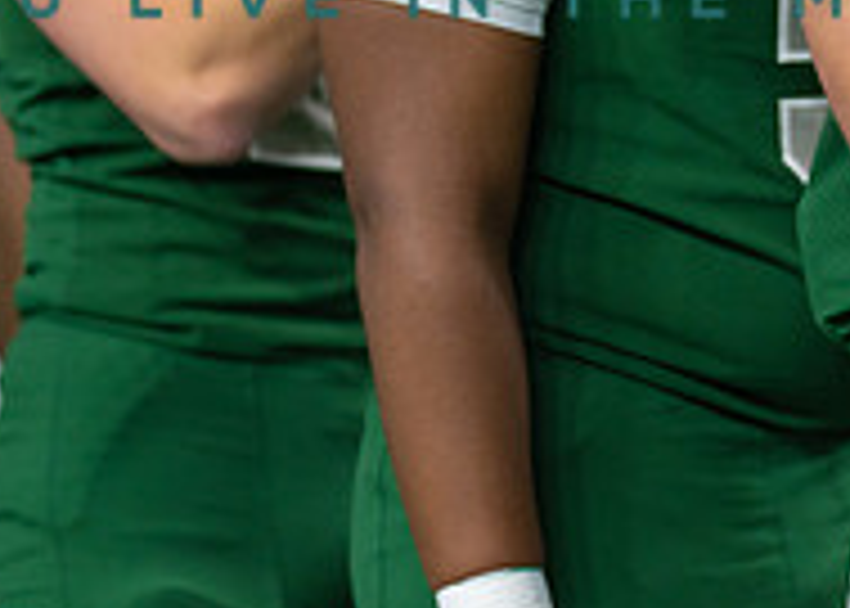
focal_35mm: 433
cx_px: 1088
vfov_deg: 3.3
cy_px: -198
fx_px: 10453
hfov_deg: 4.6
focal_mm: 135
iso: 500
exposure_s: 1/400
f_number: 1.8
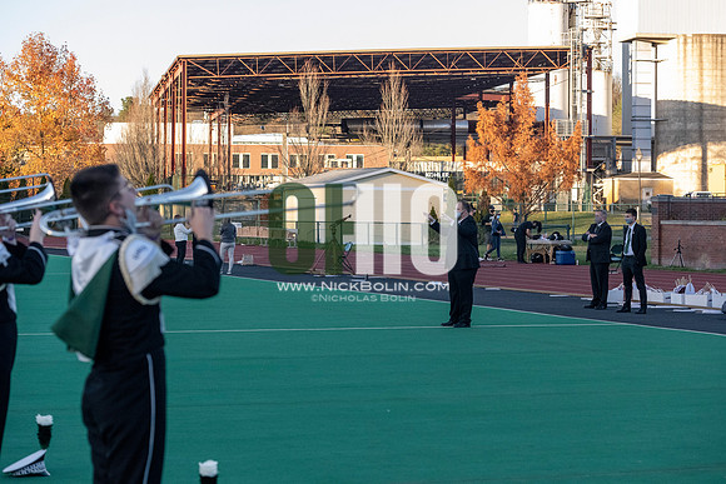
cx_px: 363
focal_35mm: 86
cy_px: 242
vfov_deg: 15.9
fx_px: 1735
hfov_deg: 23.6
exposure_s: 1/5000
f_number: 4.5
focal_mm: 86
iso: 5000
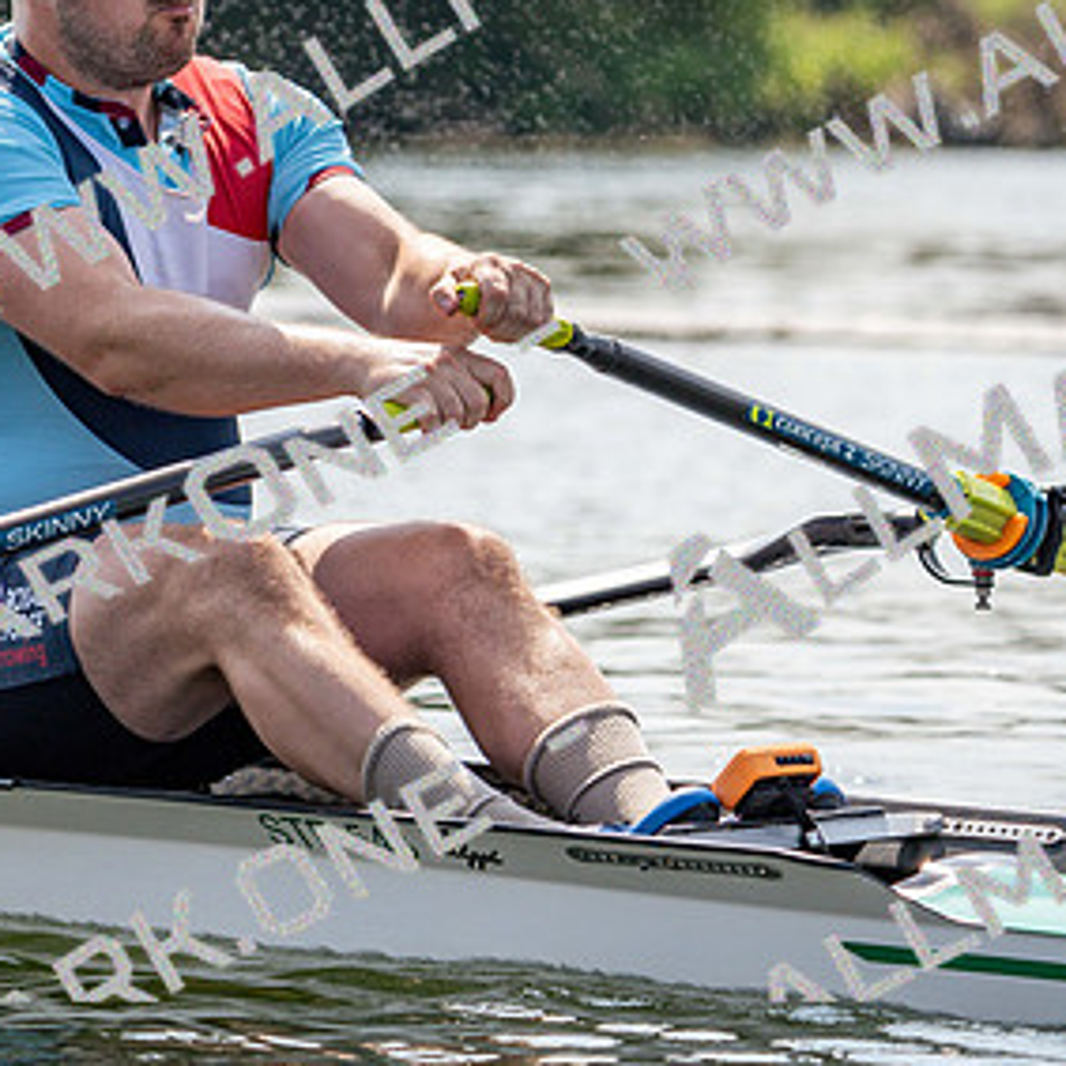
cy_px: 356
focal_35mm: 348
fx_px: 12125
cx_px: 347
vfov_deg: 5.0
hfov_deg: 5.0
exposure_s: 1/1600
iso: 200
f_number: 5.6
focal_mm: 200
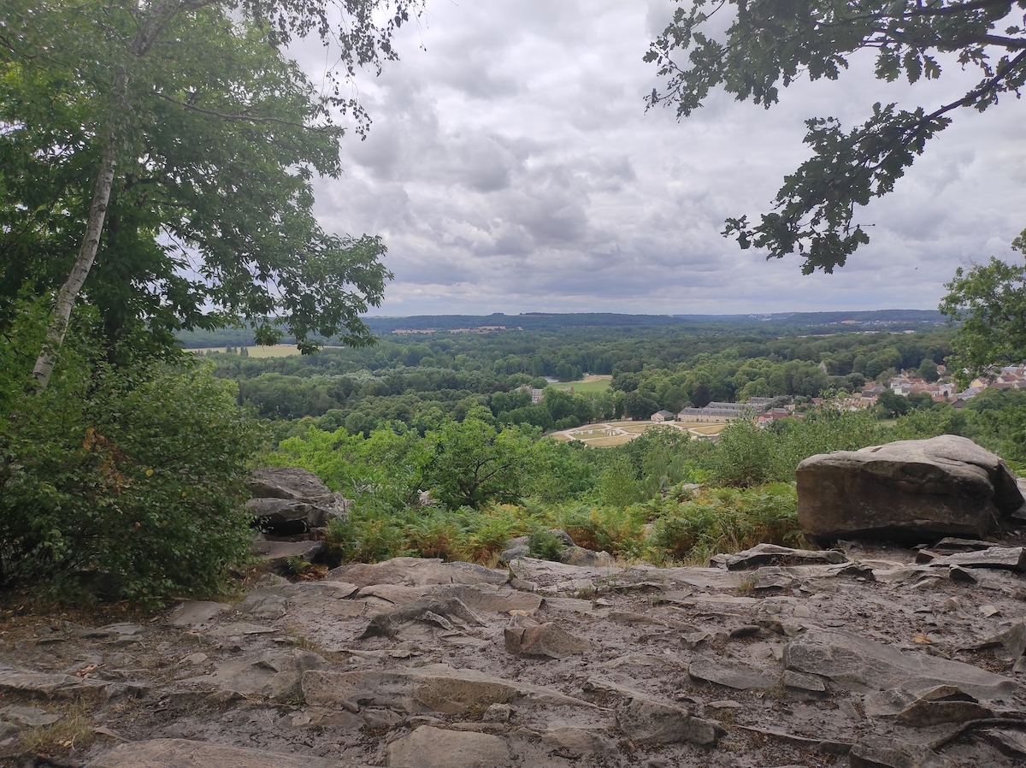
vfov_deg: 54.8
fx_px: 740
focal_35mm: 25
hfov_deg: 69.4
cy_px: 384
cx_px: 513
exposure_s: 1/2431
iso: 100
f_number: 1.89
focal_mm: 5.43
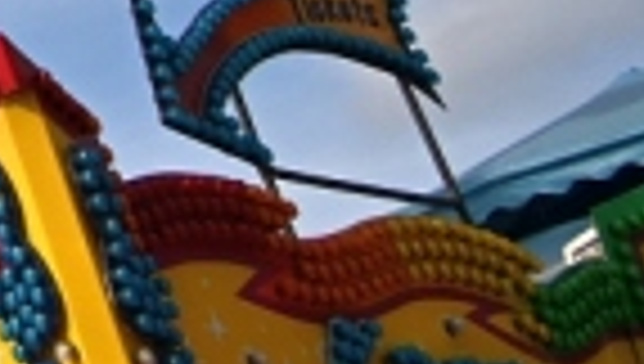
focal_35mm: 165
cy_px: -856
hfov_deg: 9.9
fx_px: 2822
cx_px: -1283
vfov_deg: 6.5
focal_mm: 24
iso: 200
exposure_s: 1/1600
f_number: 5.6
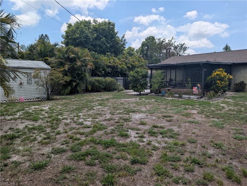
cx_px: 124
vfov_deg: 56.9
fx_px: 171
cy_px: 93
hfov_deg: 71.5
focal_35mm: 24
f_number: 1.68
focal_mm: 6.9
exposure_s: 1/1195
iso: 19
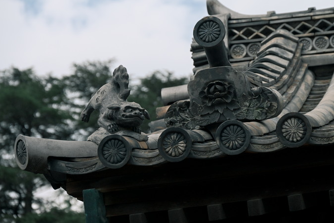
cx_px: 185
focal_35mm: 150
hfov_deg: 13.7
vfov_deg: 9.2
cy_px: 97
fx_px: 1392
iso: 640
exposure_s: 1/3200
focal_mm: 130
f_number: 6.3
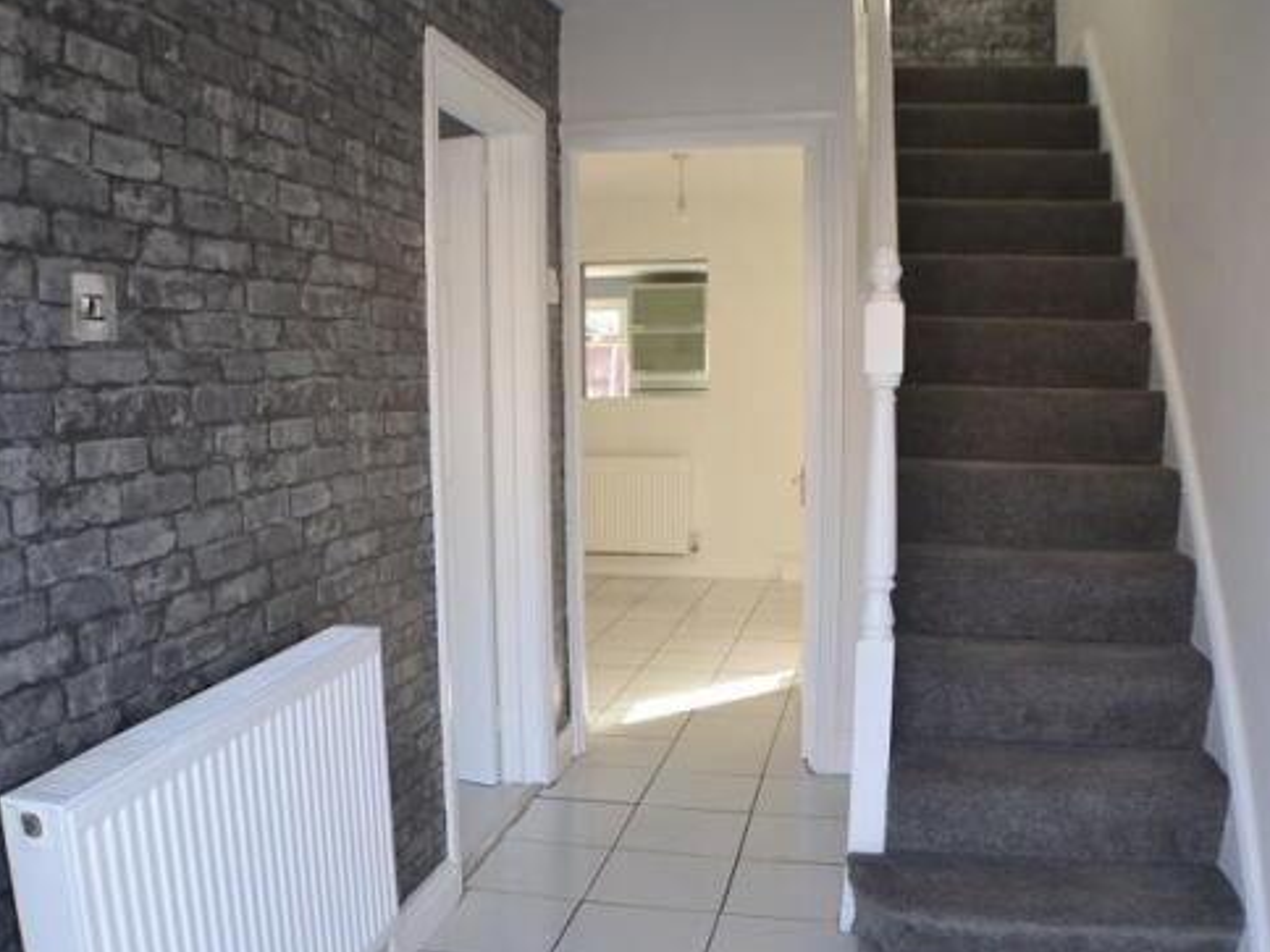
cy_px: 544
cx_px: 627
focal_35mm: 43
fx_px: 1578
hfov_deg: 43.8
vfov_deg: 33.5
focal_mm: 22
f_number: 3.8
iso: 400
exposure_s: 1/125
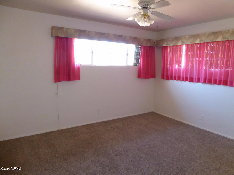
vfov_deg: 54.9
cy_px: 88
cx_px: 117
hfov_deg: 69.4
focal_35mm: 25
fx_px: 169
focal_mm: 4.3
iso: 800
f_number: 3.3
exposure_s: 1/60
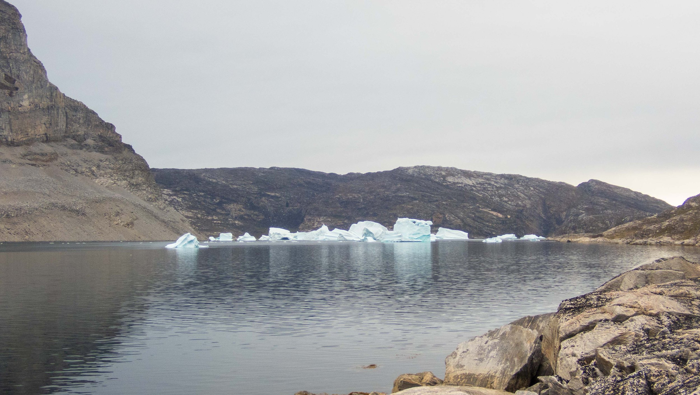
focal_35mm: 51
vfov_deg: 23.5
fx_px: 950
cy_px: 198
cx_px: 350
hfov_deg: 40.4
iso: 200
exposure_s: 1/50
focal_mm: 8.4
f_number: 13
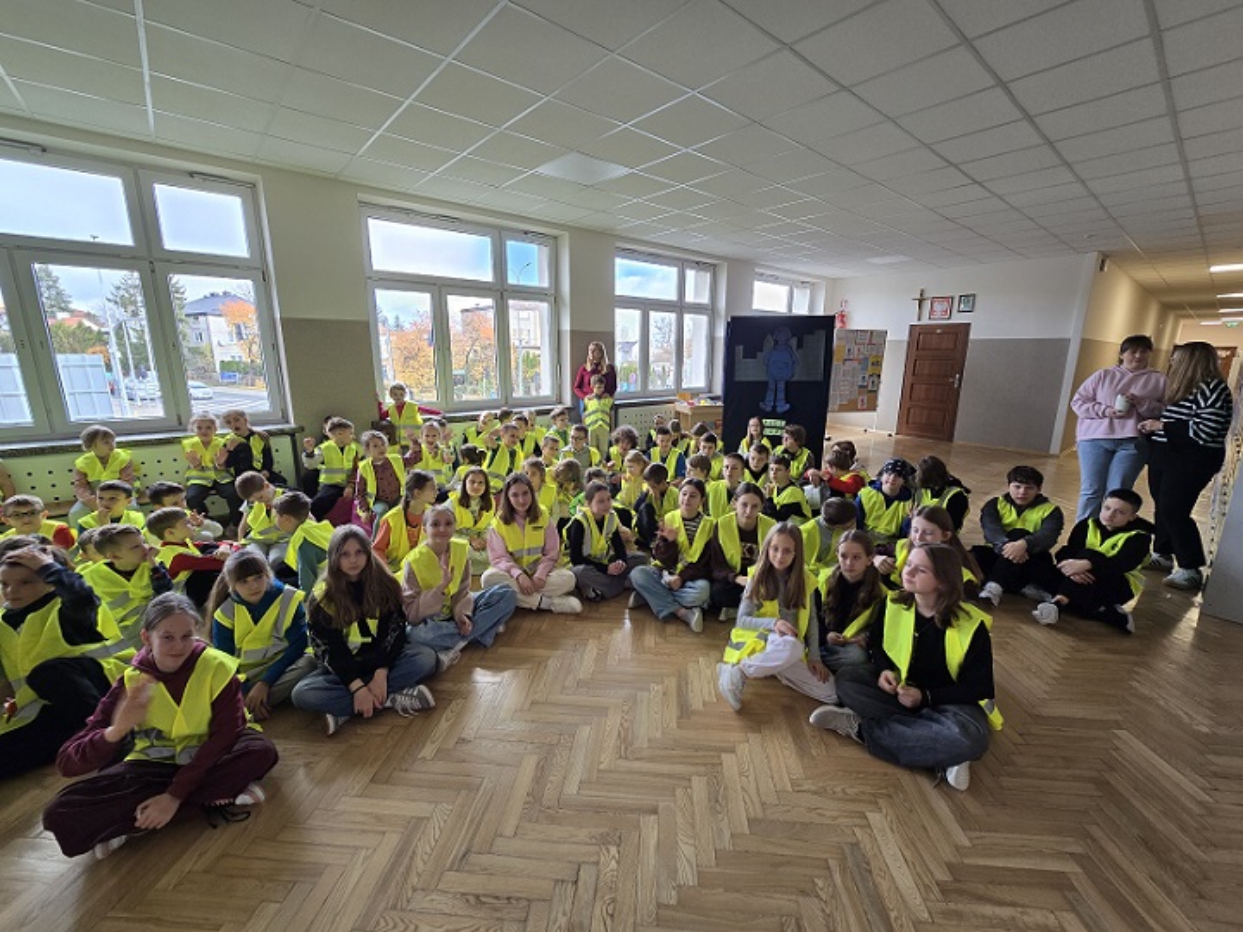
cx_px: 622
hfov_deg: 106.2
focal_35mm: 13
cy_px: 466
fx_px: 467
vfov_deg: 89.9
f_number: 2.2
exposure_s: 1/50
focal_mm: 2.2
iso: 80
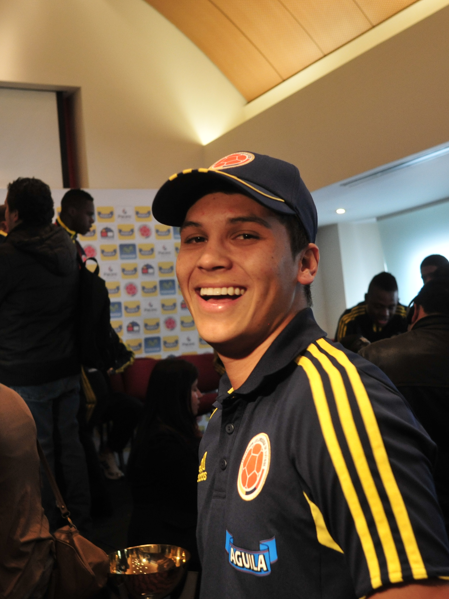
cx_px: 206
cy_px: 304
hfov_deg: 32.9
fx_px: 761
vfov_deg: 42.9
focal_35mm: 44
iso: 800
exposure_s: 1/60
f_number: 3.2
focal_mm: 20
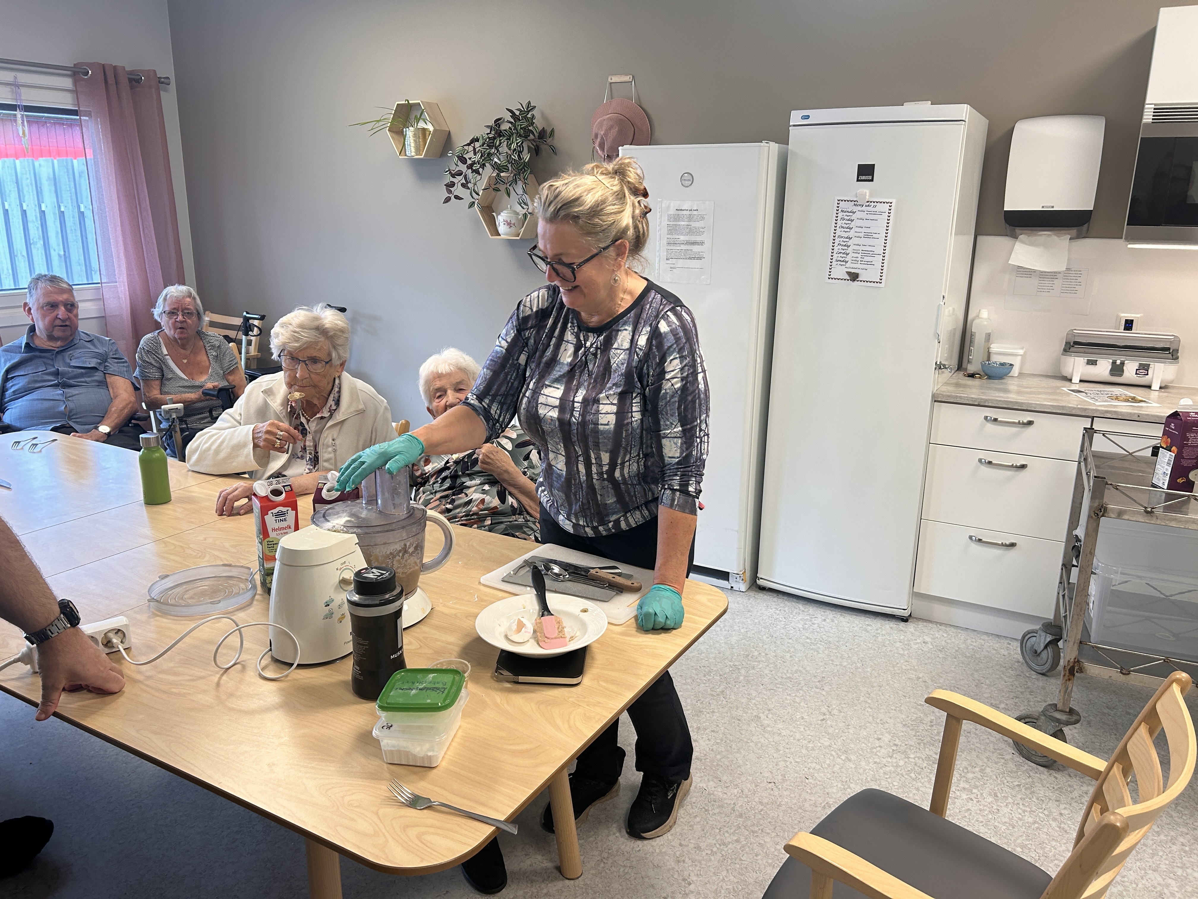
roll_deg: -0.9
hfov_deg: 67.3
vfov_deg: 53.1
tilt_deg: -15.6
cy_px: 450
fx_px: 900
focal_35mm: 26
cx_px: 599
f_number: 1.5
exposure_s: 1/100
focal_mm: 5.7
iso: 80
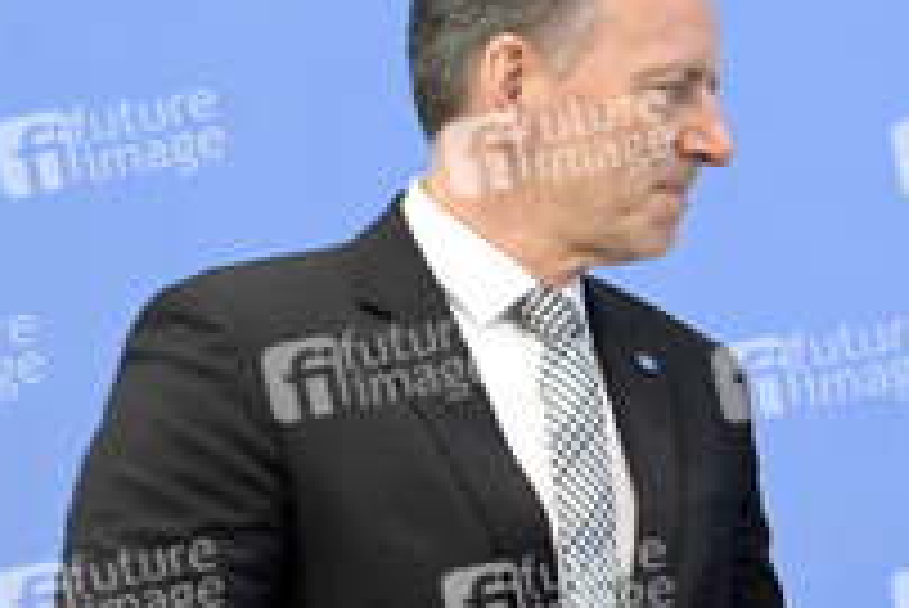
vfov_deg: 11.8
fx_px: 2931
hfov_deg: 17.3
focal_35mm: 116
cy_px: 482
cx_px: 889
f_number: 5.6
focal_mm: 52
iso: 4000
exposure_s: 1/400
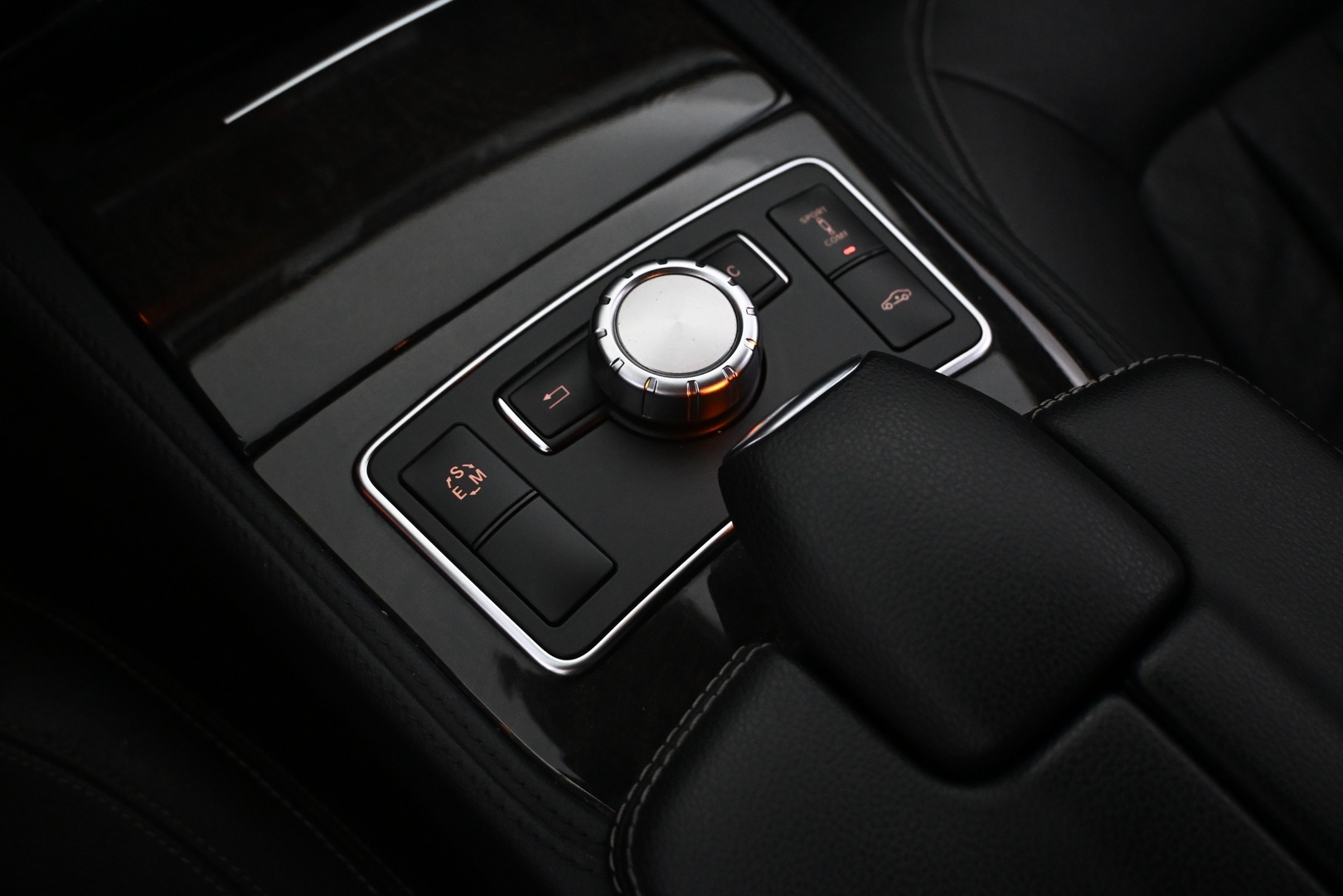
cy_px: 448
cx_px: 672
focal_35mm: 34
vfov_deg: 38.4
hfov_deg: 55.1
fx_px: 1287
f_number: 4.2
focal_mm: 23
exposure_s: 1/80
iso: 3200
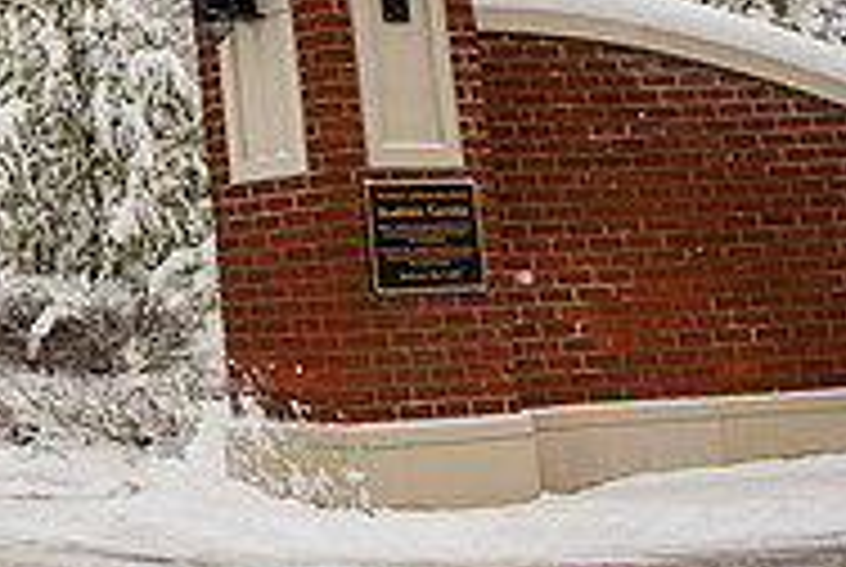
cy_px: -7
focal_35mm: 74
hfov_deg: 23.0
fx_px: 1742
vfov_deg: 18.0
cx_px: -364
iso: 125
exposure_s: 1/500
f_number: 4
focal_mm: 24
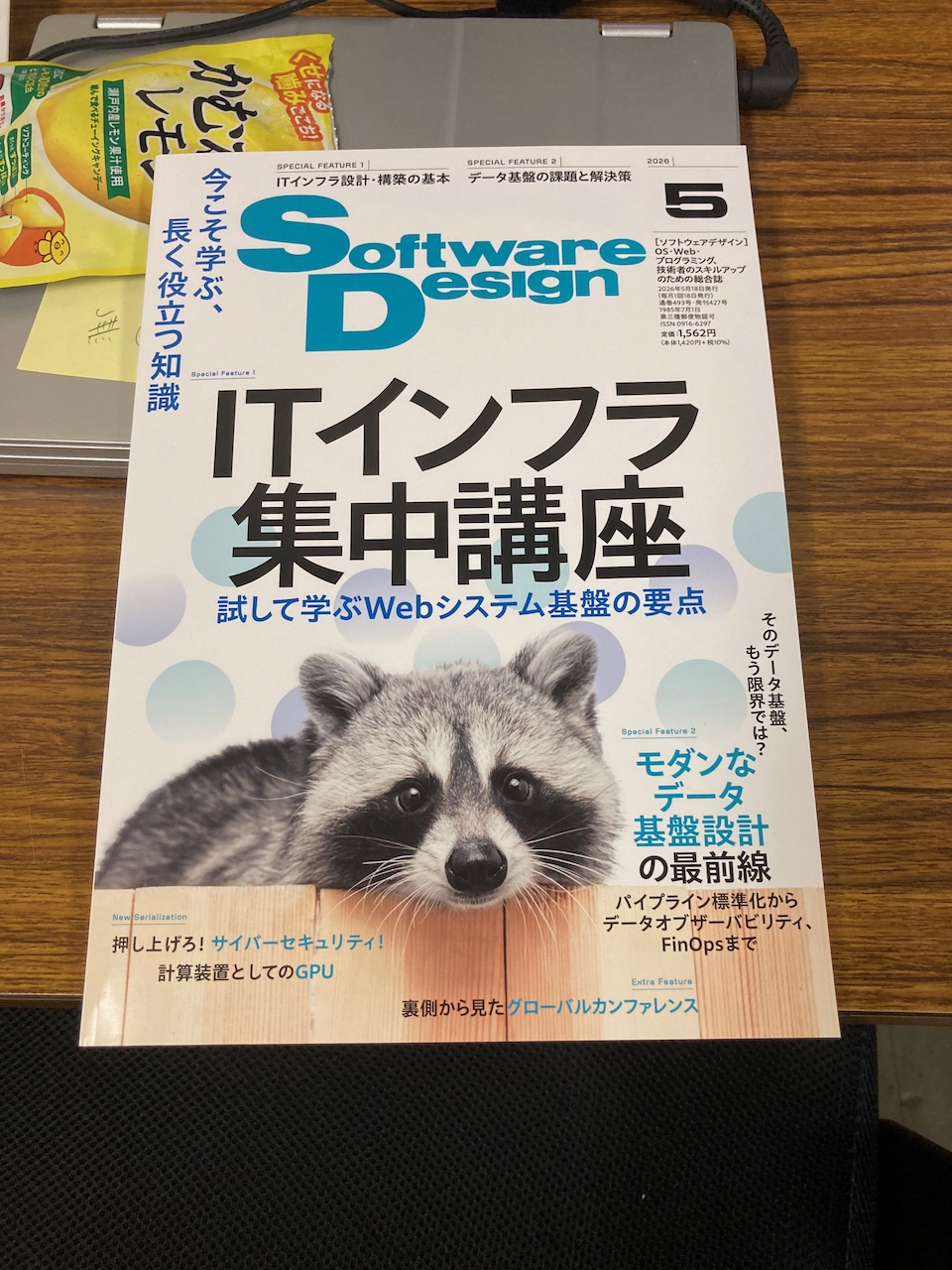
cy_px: 635
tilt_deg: -65.3
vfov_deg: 63.4
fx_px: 1027
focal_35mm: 28
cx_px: 476
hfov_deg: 49.7
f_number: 1.8
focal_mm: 3.99
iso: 100
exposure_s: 1/60
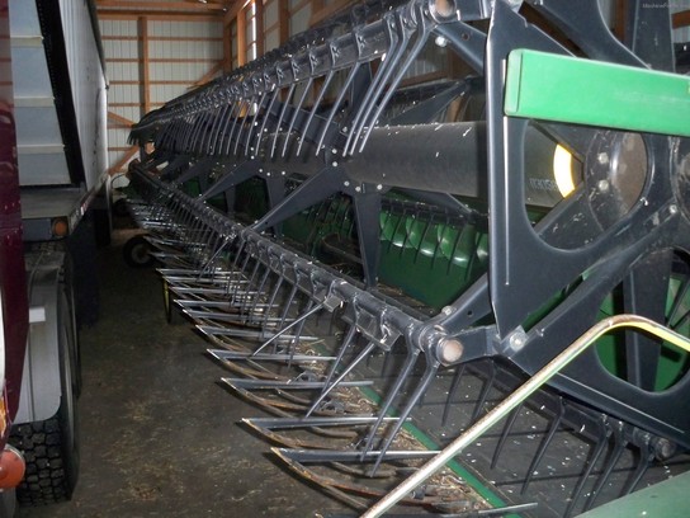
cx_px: 345
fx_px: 698
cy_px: 259
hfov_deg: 52.6
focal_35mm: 35
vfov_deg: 40.7
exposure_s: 1/60
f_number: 3.1
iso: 400
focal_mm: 6.3
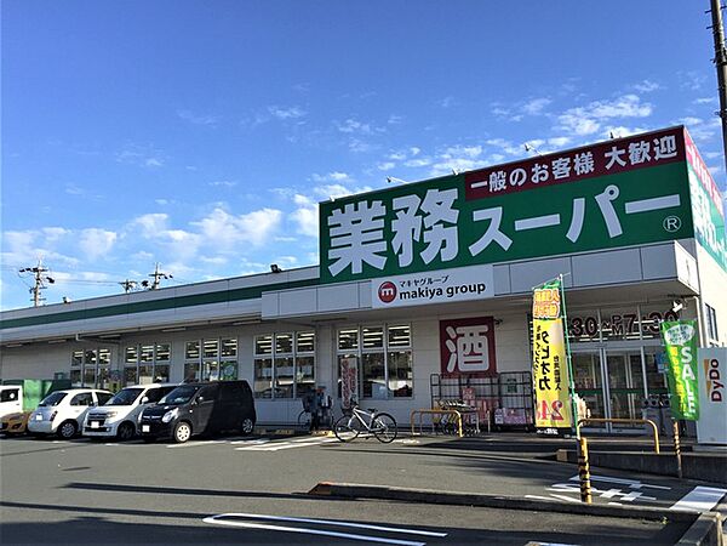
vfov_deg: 48.2
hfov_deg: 61.7
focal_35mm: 29
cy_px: 273
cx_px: 364
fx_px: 609
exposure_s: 1/1319
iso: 32
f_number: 2.2
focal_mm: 4.15
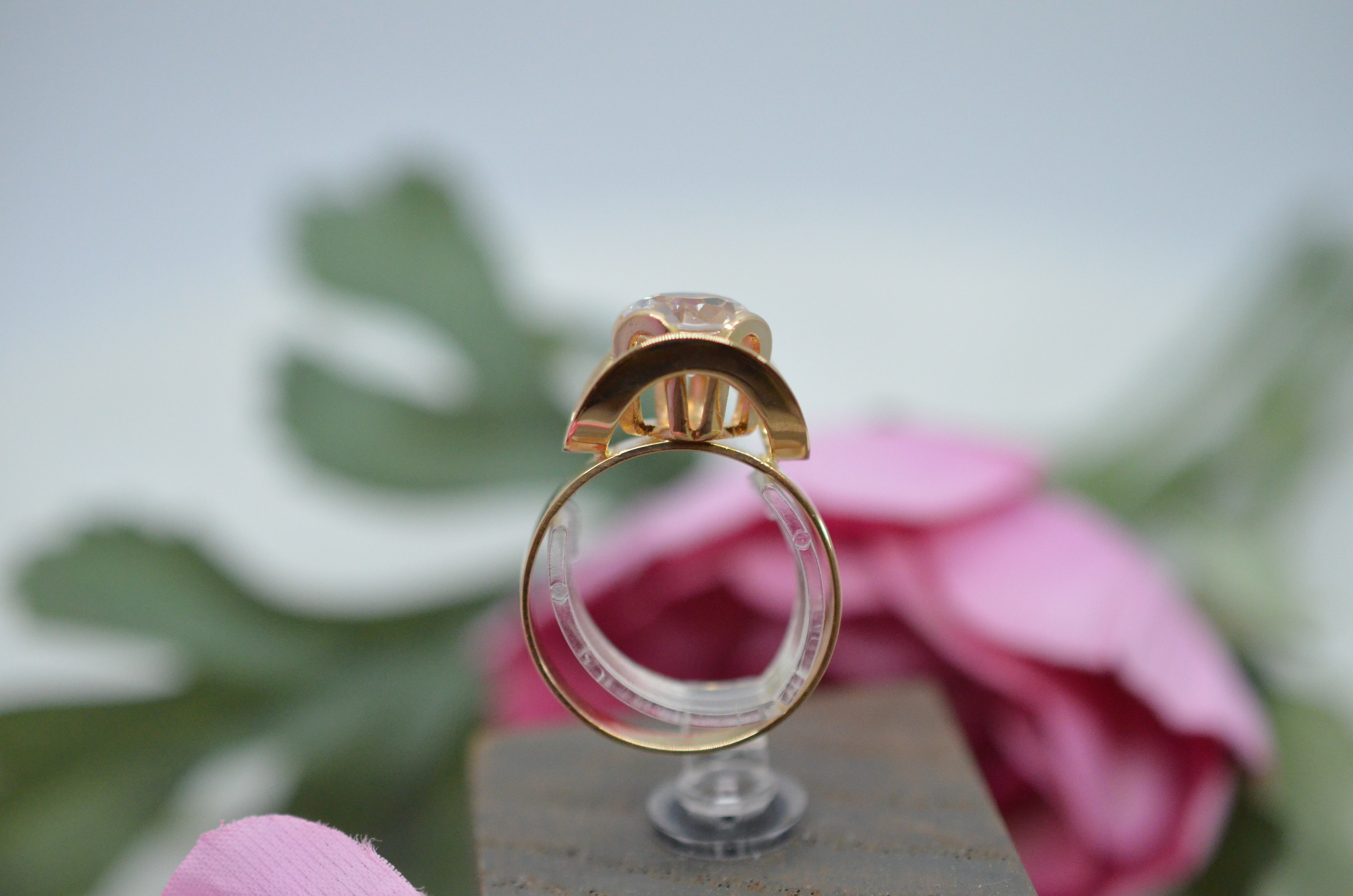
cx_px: 676
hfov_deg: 33.5
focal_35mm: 60
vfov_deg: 22.5
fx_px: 2250
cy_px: 448
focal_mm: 40
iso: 2500
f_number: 4
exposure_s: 1/2500
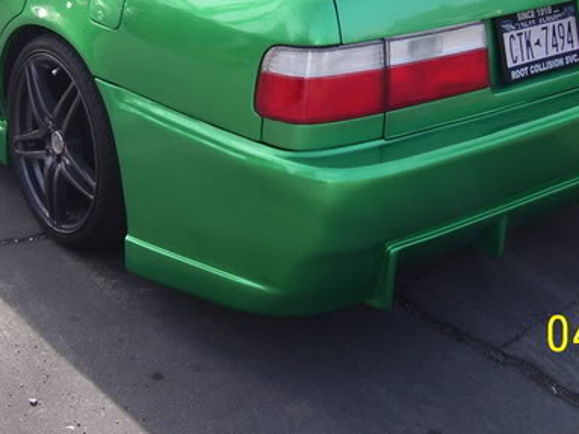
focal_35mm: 71
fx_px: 1187
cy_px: -9
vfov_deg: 20.0
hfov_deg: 27.4
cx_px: 237
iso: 80
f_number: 2.7
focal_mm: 5.6
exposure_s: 1/500
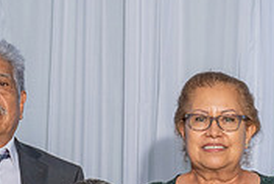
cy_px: 273
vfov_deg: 6.8
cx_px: 227
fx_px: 1517
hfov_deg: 10.3
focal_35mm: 199
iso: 800
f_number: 5.6
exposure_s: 1/160
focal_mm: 53
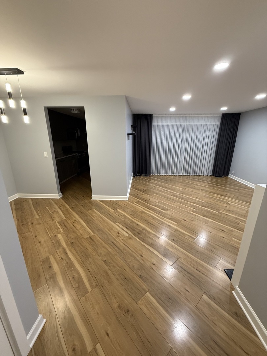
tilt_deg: -16.5
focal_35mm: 14
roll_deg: -0.6
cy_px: 178
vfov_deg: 102.1
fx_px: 144
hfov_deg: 85.7
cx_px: 134
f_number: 2.2
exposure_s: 1/60
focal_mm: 2.22
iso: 320
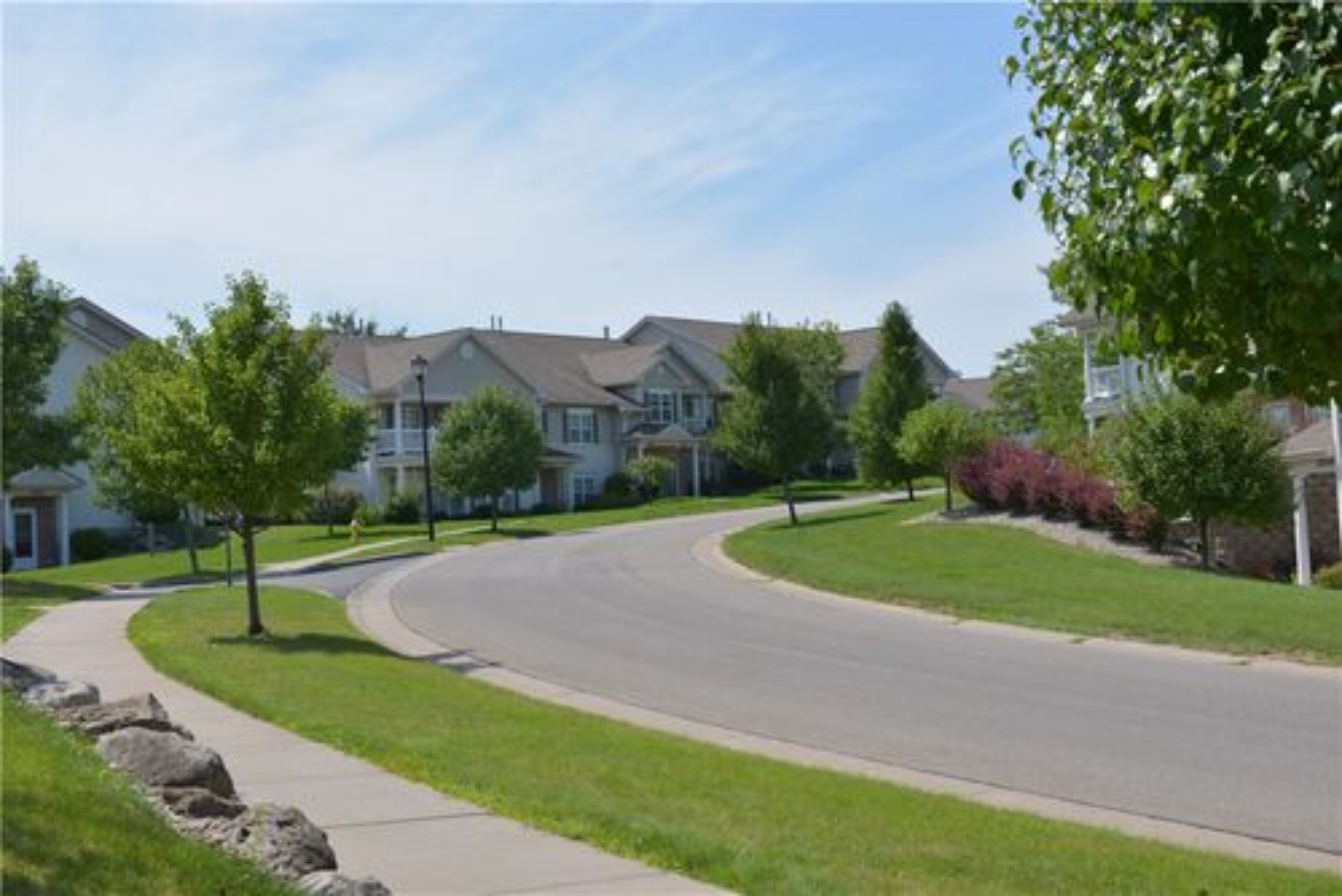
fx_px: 1865
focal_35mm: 50
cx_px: 671
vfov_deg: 27.0
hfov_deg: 39.6
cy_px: 448
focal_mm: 50
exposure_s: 1/320
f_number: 7.1
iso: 100
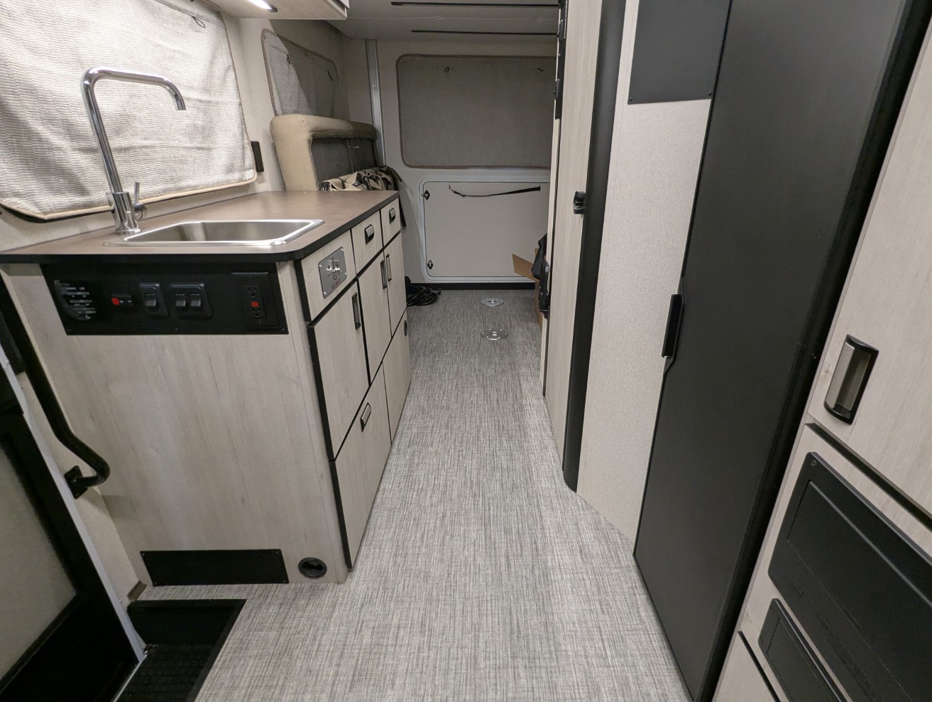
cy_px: 350
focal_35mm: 17
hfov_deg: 90.9
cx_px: 492
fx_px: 458
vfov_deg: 74.8
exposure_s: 1/64.5
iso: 203
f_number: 2.2
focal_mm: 2.35
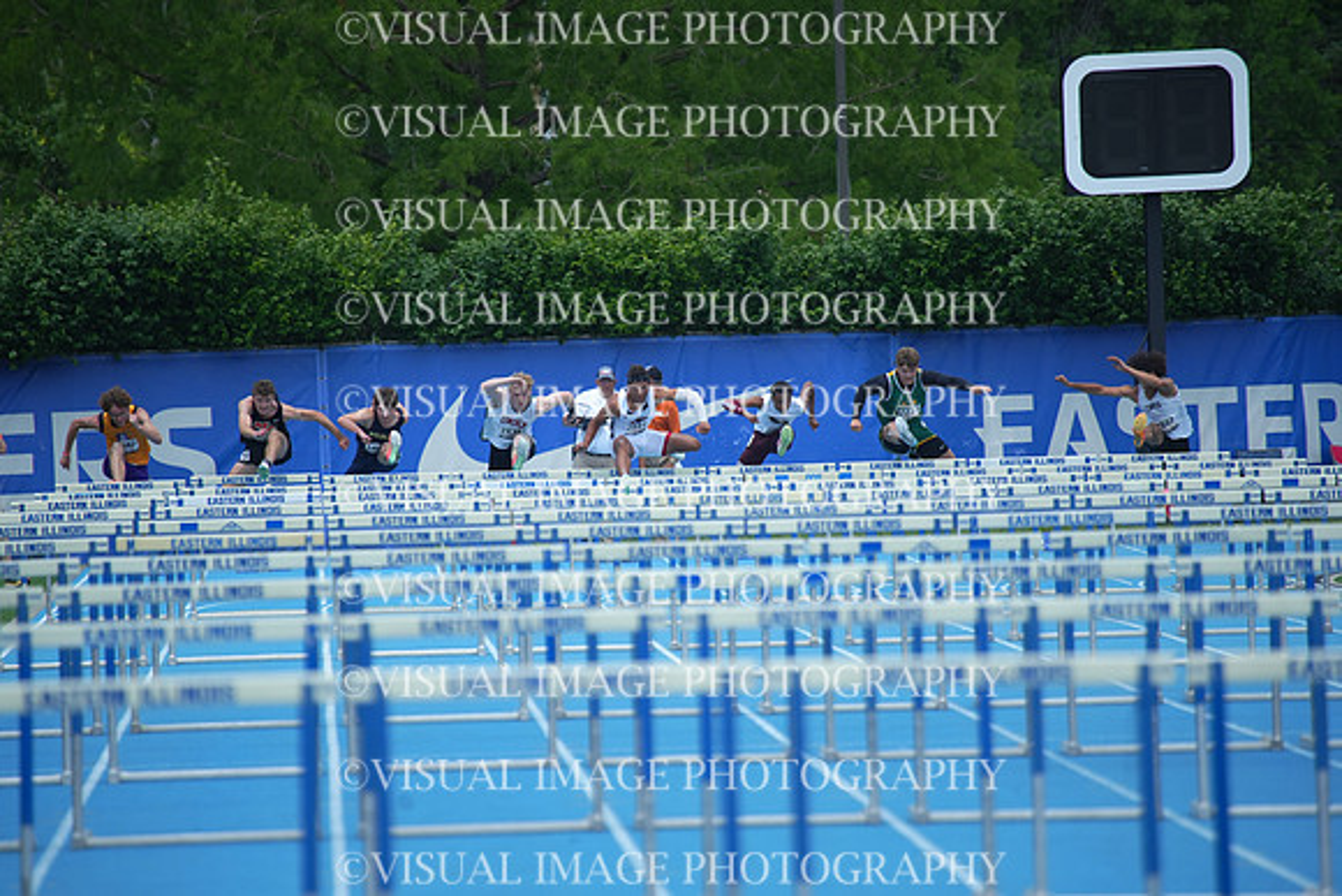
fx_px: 14914
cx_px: 671
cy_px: 448
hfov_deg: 5.2
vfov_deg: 3.4
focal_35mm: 400
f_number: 5.6
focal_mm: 400
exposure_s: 1/1250
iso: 400
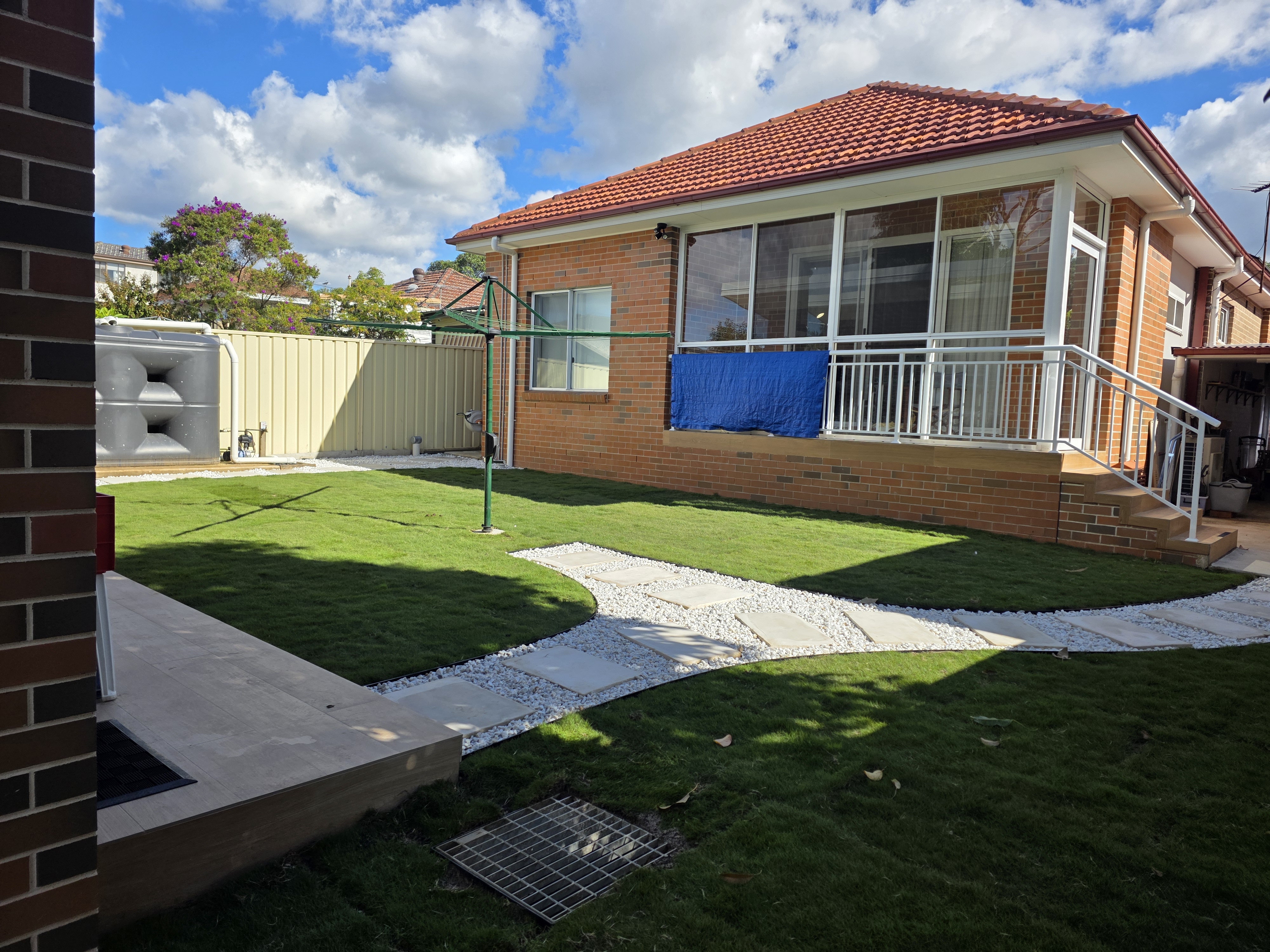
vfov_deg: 58.9
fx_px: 844
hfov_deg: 73.9
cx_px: 635
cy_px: 476
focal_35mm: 23
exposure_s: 1/5153
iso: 80
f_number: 1.7
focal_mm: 6.3
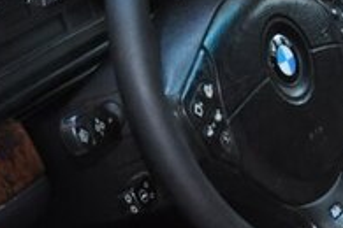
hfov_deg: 14.9
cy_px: 249
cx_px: 529
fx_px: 1207
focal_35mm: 127
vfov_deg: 10.7
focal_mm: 25
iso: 1250
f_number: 4.5
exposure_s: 1/100
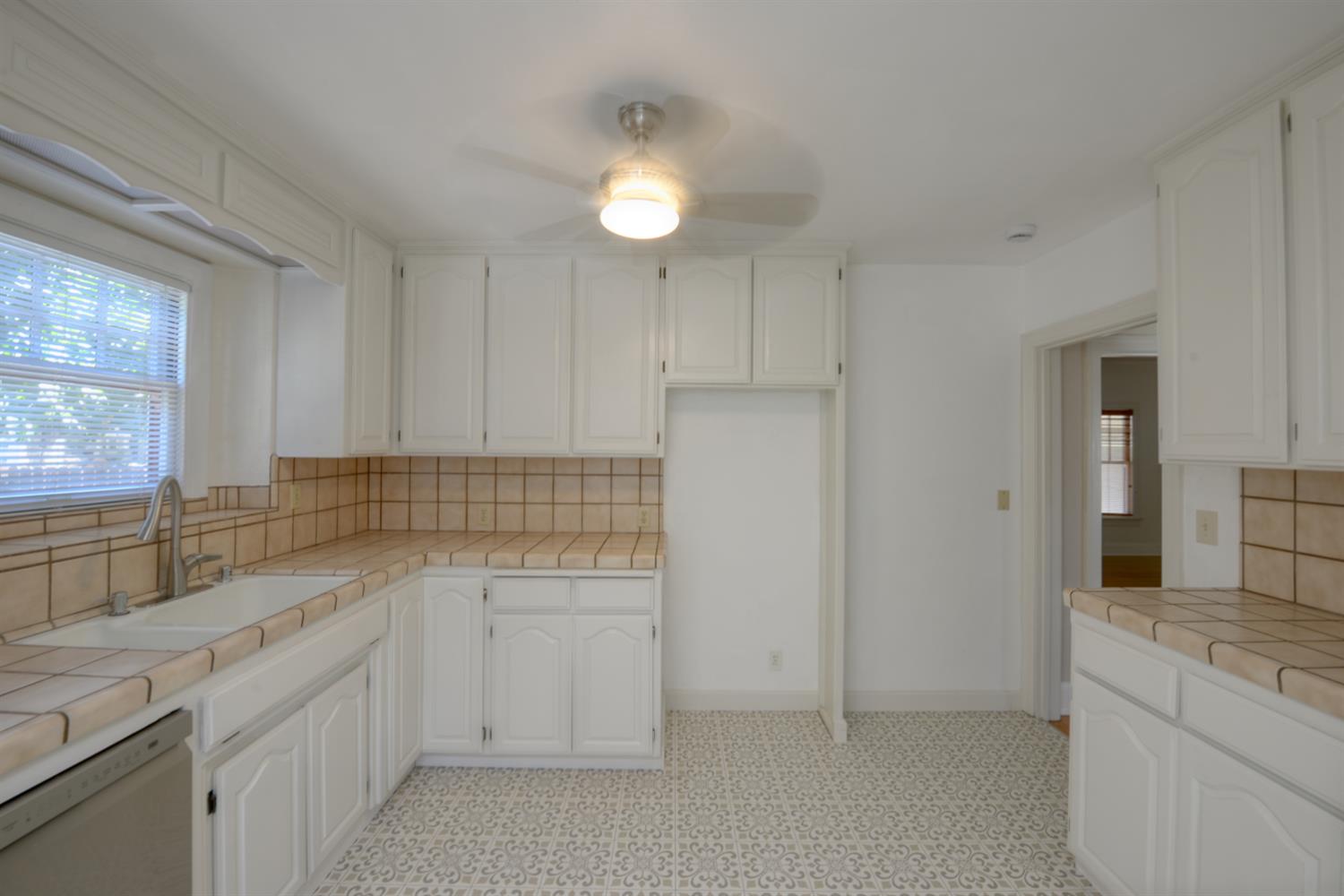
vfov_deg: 81.2
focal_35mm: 14
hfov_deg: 104.3
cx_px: 672
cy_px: 448
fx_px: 523
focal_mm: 14
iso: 400
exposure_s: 1/10
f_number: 10
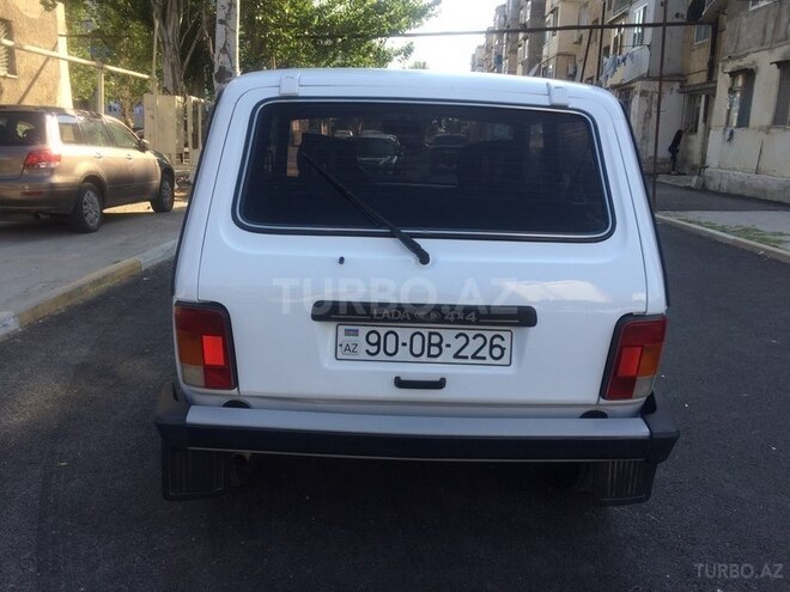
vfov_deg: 48.2
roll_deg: +0.6
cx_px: 395
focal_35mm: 29
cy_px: 296
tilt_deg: -14.4
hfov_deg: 61.7
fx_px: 662
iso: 32
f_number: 2.2
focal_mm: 4.15
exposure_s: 1/651
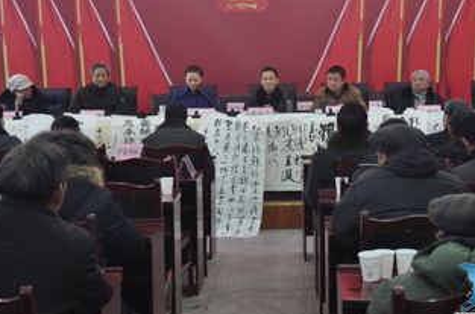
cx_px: 272
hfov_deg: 28.1
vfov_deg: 18.7
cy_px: 79
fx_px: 948
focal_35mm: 72
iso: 560
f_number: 4.2
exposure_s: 1/15
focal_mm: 30
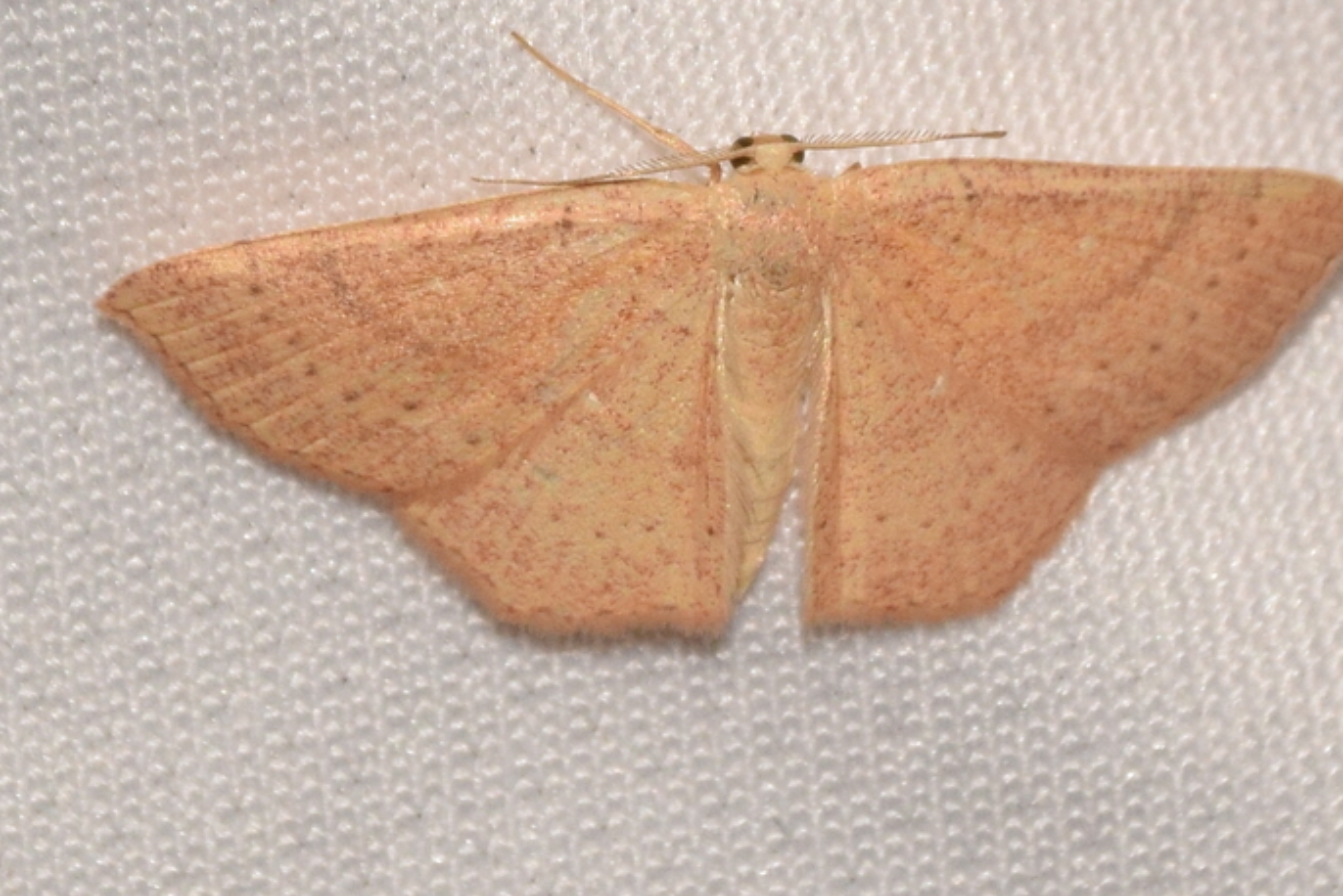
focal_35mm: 256
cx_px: 750
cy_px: 348
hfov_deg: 8.0
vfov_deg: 5.4
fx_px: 9554
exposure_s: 1/160
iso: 500
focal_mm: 122
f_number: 14
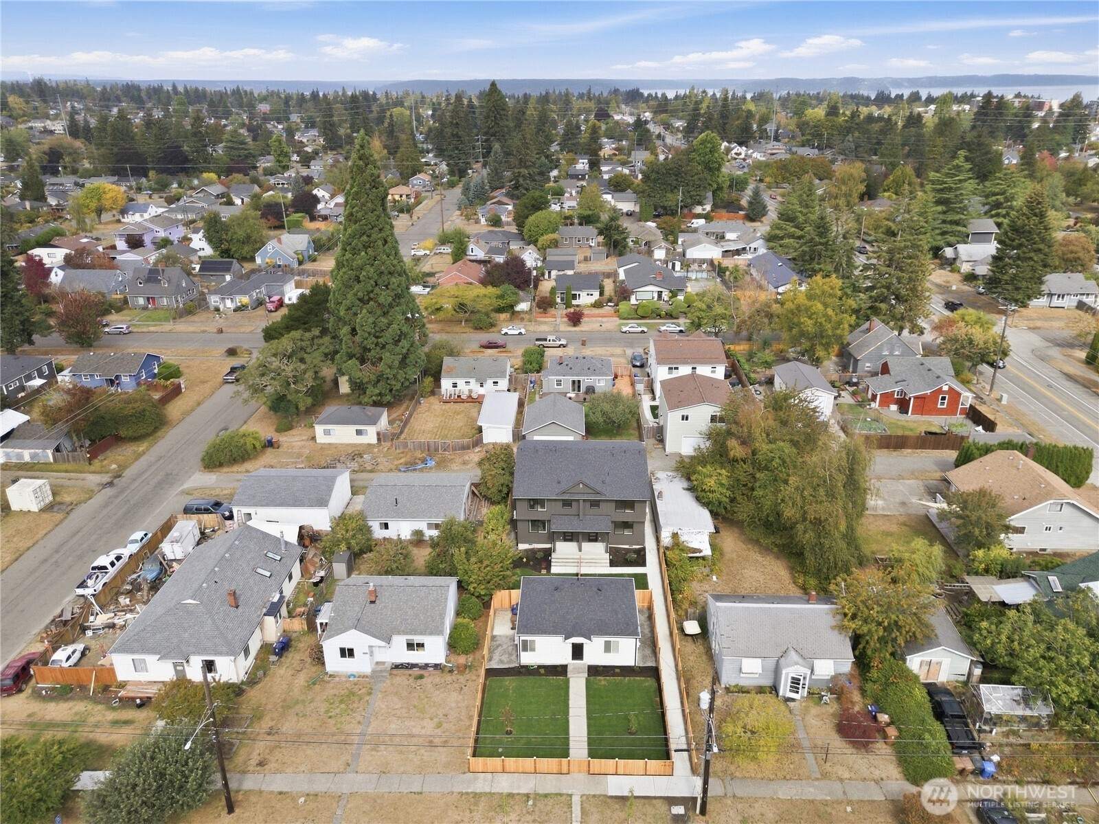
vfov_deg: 56.8
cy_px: 412
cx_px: 550
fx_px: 762
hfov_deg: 71.6
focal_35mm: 24
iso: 100
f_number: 1.7
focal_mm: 6.7
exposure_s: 1/2000
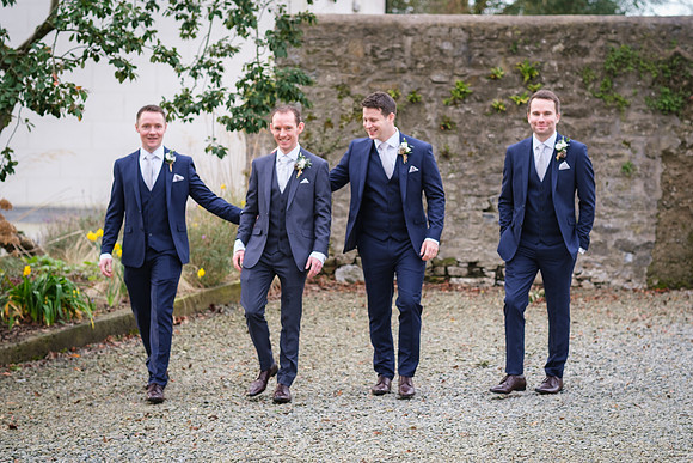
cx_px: 365
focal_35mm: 94
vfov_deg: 14.6
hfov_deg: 21.7
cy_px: 218
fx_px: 1805
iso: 200
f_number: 2.5
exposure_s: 1/250
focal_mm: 56
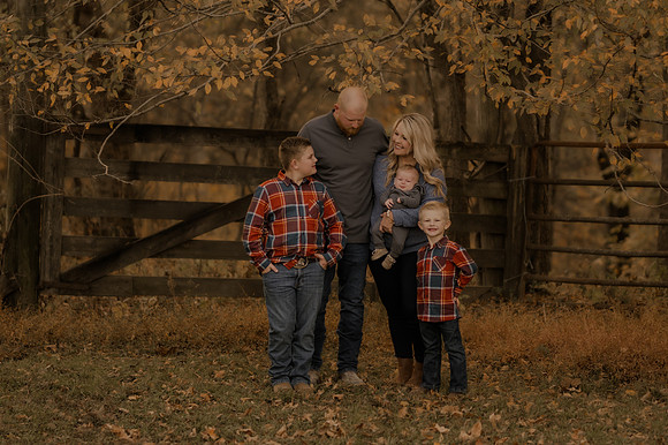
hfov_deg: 15.3
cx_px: 321
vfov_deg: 10.2
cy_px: 227
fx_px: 2484
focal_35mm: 134
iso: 200
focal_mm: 85
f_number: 1.4
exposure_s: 1/400
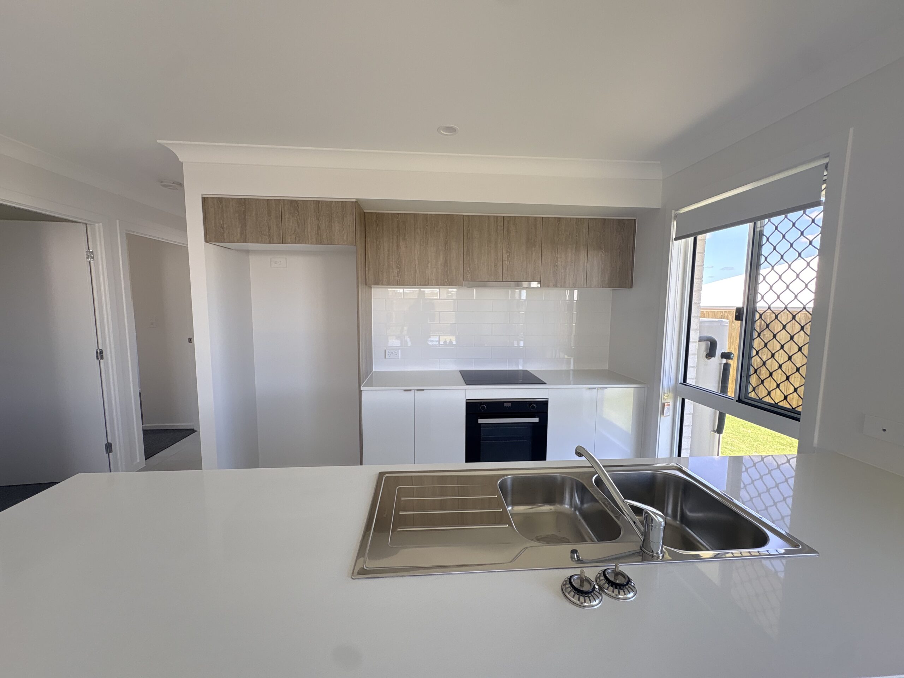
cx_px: 452
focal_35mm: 14
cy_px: 339
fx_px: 366
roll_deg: -0.4
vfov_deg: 85.7
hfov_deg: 102.1
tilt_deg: -5.7
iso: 40
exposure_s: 1/99
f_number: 2.2
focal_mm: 2.22
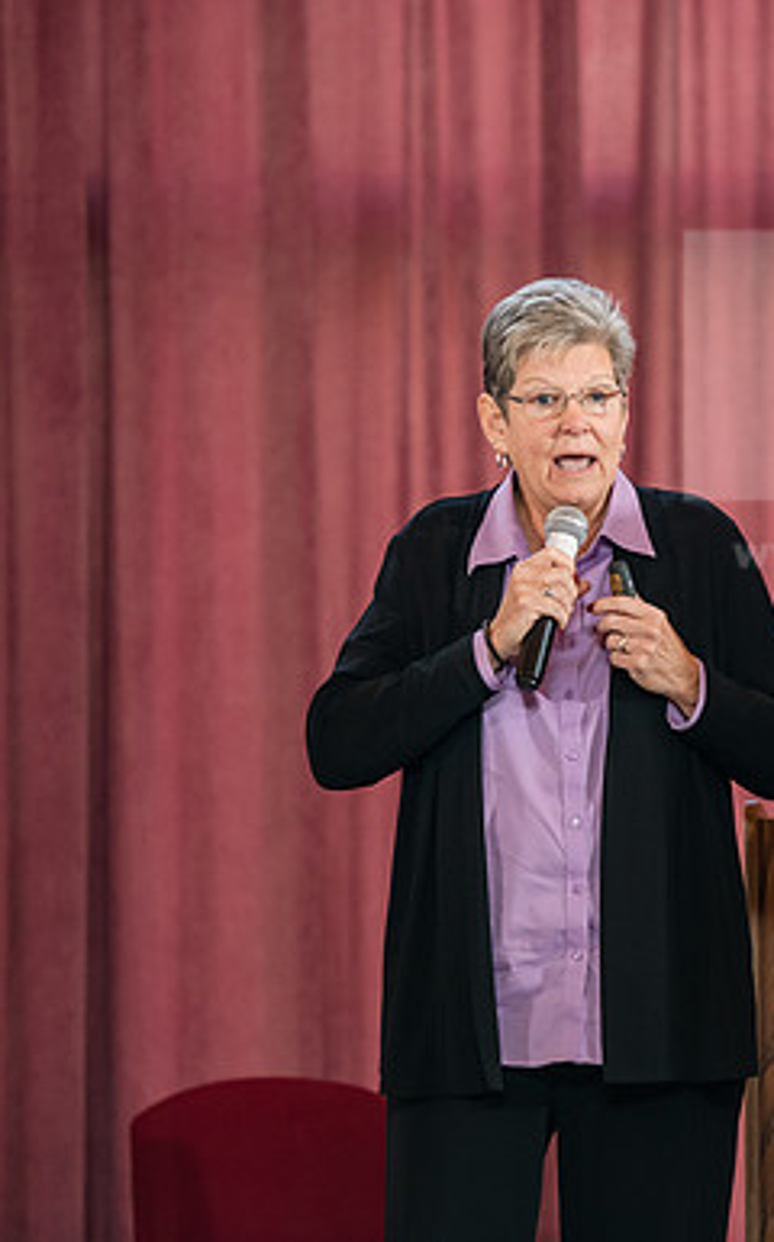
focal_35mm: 269
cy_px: 621
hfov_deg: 4.9
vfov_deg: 7.8
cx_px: 587
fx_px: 9096
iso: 1250
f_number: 3.2
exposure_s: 1/200
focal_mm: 175
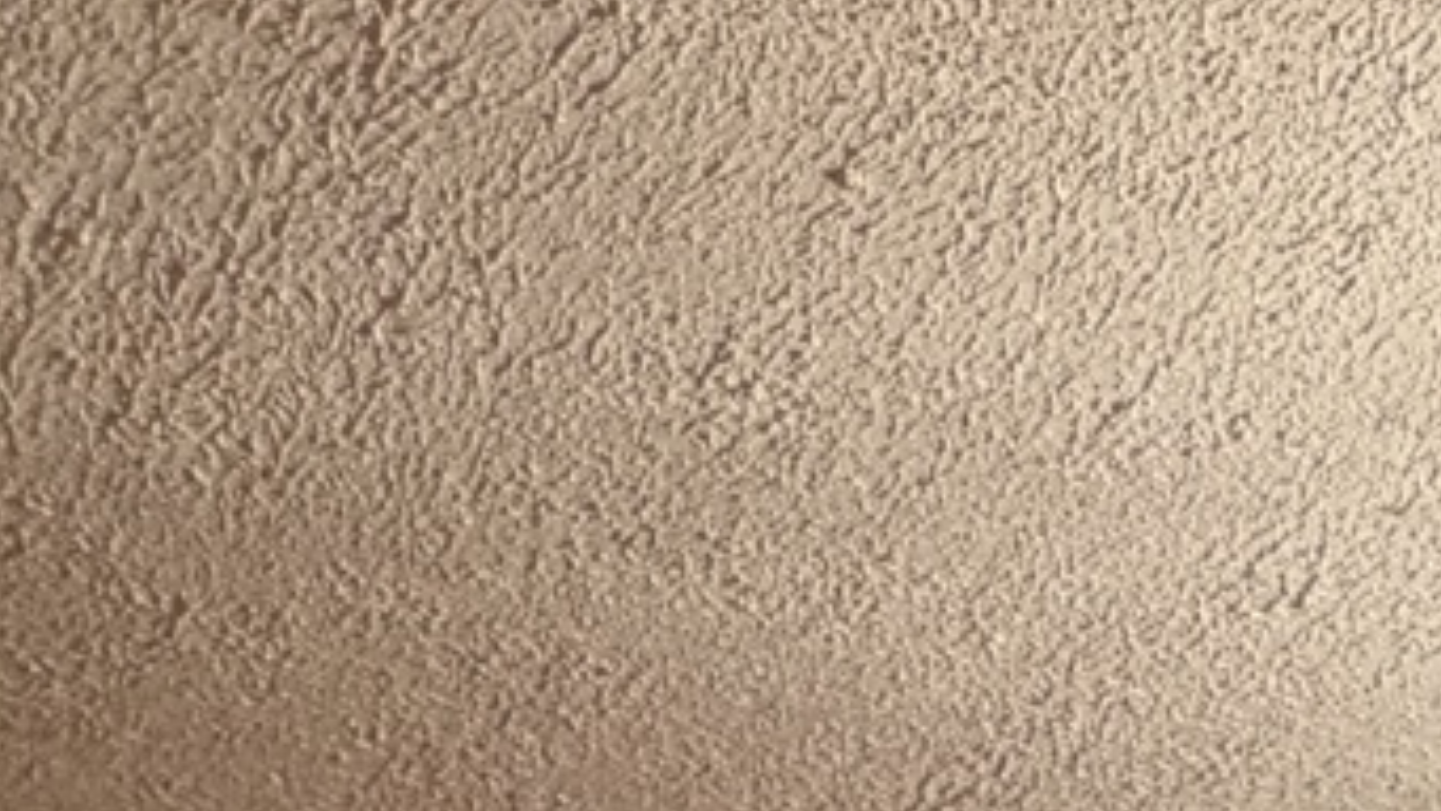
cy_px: 2011
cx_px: 1796
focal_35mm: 86
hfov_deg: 22.5
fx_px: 3287
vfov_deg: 11.4
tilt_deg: +0.4
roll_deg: +0.5
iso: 160
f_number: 2.2
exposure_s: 1/50
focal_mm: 2.22
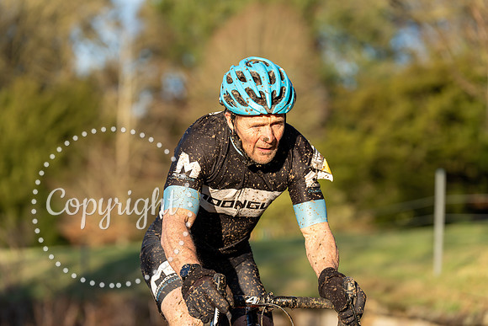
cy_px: 163
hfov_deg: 14.2
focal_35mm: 144
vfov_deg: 9.5
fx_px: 1952
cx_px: 244
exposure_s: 1/1000
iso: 250
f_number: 3.5
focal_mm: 144
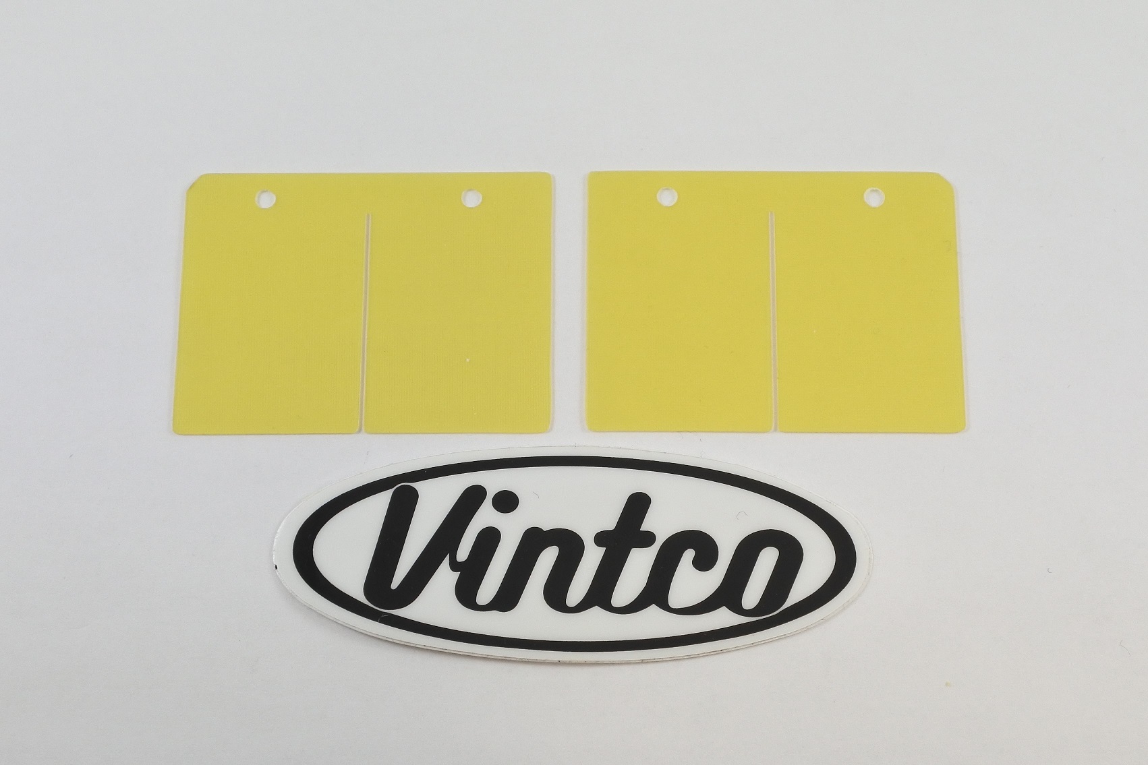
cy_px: 382
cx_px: 574
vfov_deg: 35.1
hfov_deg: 50.7
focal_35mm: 38
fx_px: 1212
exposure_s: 1/200
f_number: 4
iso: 400
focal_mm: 14.3
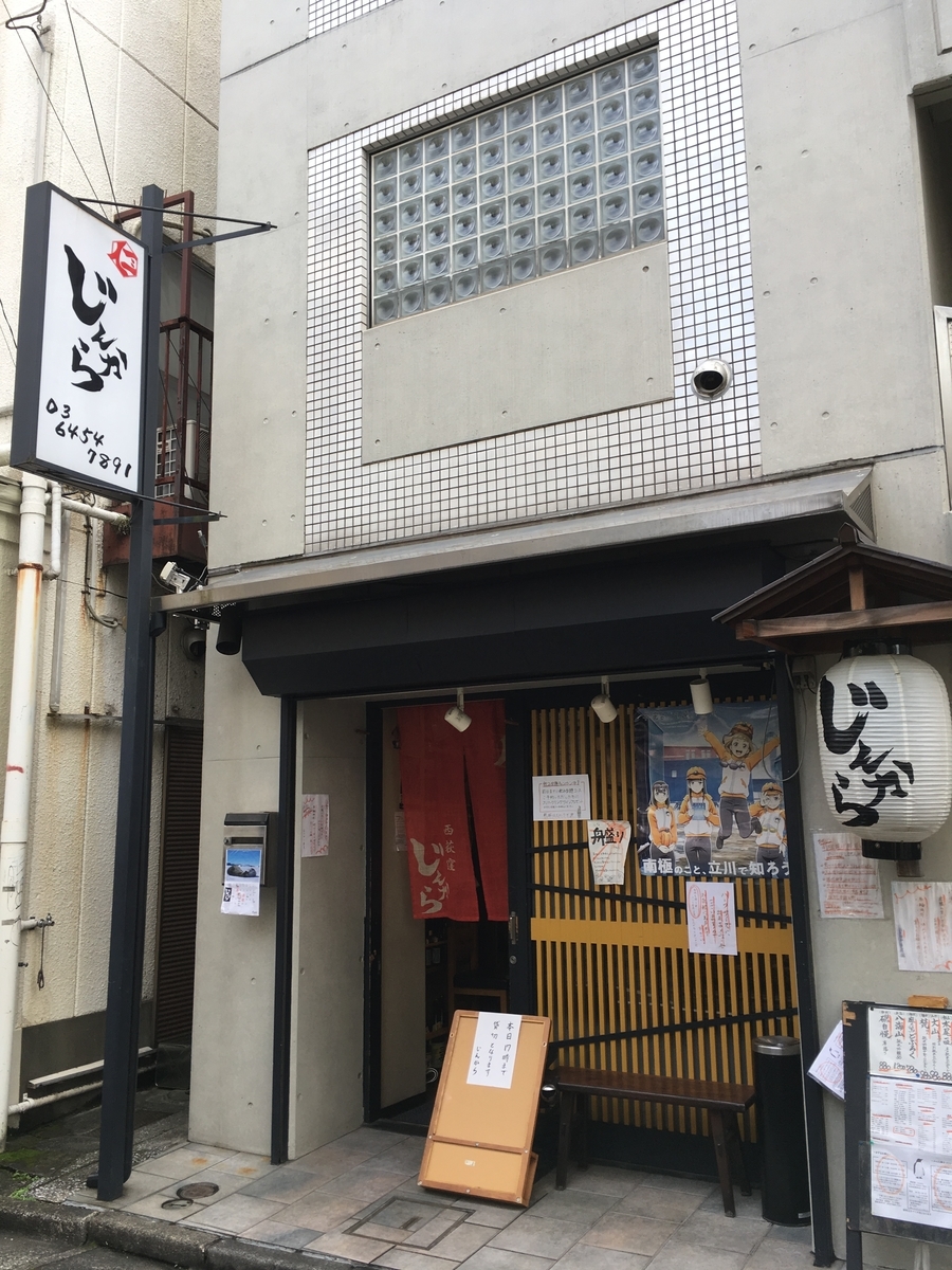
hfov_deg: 48.2
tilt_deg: +9.8
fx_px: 1063
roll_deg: +1.2
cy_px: 635
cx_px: 476
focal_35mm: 29
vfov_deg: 61.7
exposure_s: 1/144
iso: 25
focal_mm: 4.15
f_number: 2.2
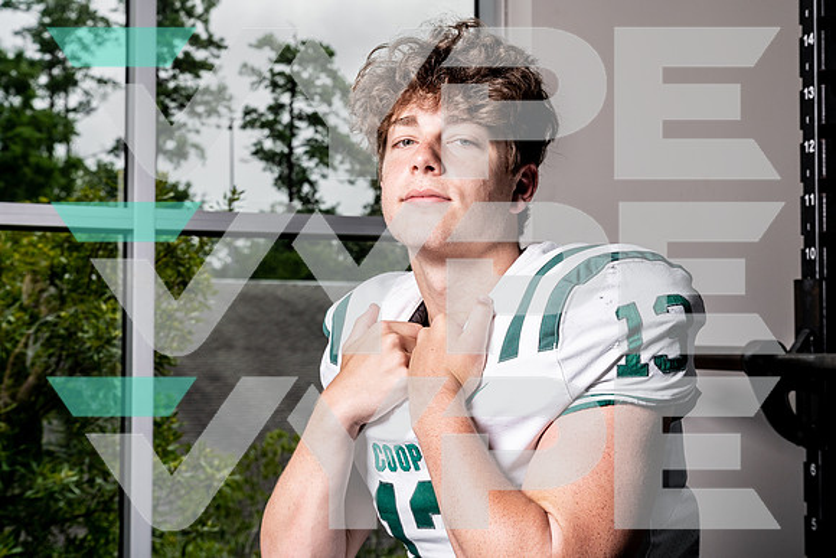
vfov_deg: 25.0
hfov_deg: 36.8
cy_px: 279
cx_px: 418
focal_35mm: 54
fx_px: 1256
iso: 100
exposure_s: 1/320
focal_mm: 54
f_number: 8
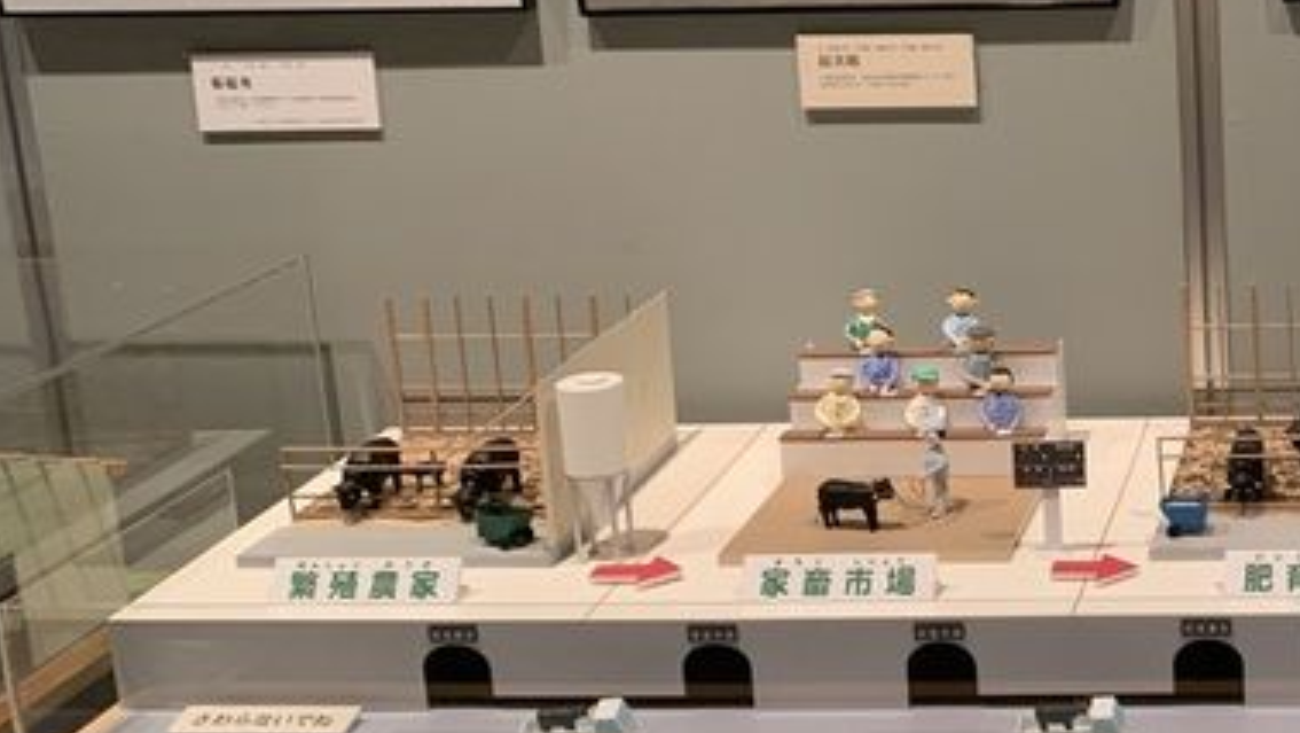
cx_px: 1309
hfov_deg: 31.7
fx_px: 2104
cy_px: 232
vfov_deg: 19.7
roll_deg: +1.6
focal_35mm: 61
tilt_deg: -13.9
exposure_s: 1/50
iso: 320
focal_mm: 4.25
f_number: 1.8
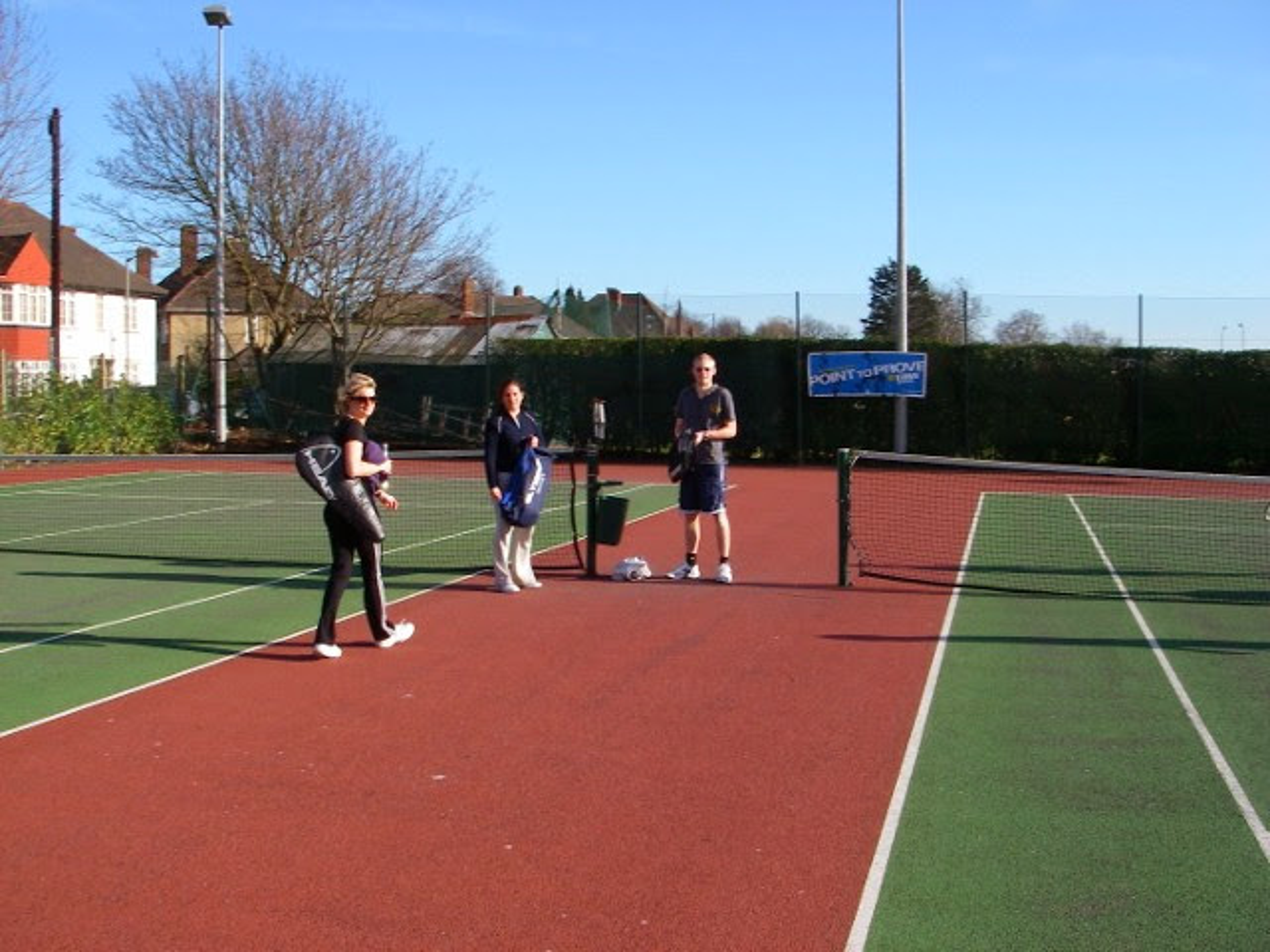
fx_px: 1394
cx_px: 635
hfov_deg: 49.0
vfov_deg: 37.7
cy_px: 476
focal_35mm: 38
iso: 64
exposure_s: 1/160
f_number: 6.6
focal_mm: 6.3
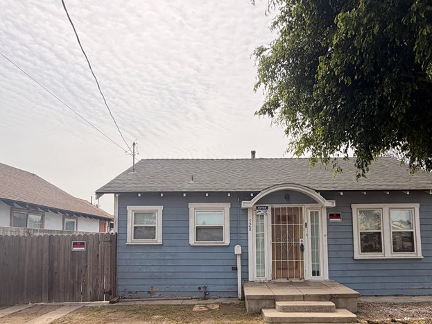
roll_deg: +1.3
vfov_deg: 57.3
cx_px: 236
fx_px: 287
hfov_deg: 73.8
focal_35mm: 23
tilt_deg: +4.0
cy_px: 221
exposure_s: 1/1211
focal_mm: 2.22
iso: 20
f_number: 2.2
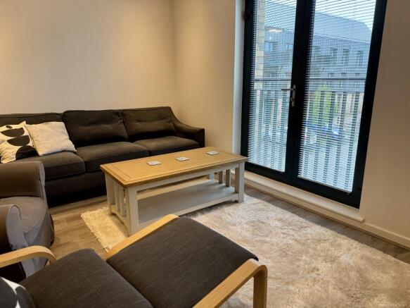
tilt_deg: -14.7
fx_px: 284
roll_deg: +0.8
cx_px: 205
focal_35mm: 24
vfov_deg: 56.8
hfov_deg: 71.6
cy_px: 154
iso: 160
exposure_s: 1/100
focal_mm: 6.76
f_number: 1.78
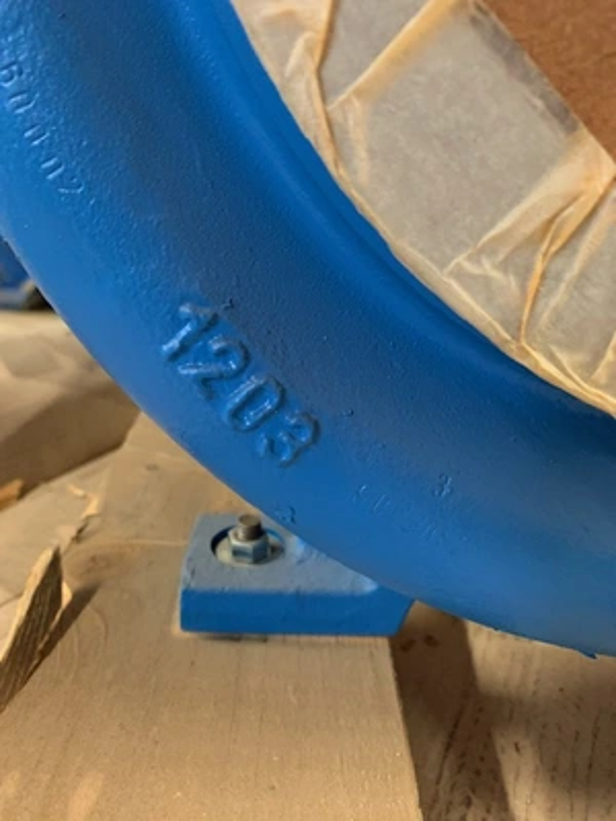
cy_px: 410
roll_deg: -5.6
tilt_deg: -17.8
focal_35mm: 26
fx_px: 617
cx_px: 308
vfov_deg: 67.3
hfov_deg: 53.1
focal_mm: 4.25
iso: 500
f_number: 1.8
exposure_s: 1/30
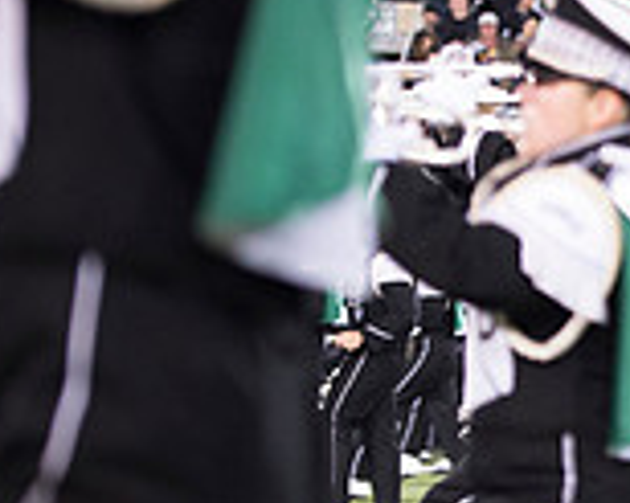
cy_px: 368
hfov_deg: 5.7
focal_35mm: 336
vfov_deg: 4.6
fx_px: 6261
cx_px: 1158
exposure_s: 1/400
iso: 2500
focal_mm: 95
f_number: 2.8
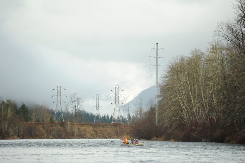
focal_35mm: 220
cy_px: 82
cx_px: 122
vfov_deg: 6.2
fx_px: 1496
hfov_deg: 9.4
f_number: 5
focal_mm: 220
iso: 250
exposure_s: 1/320
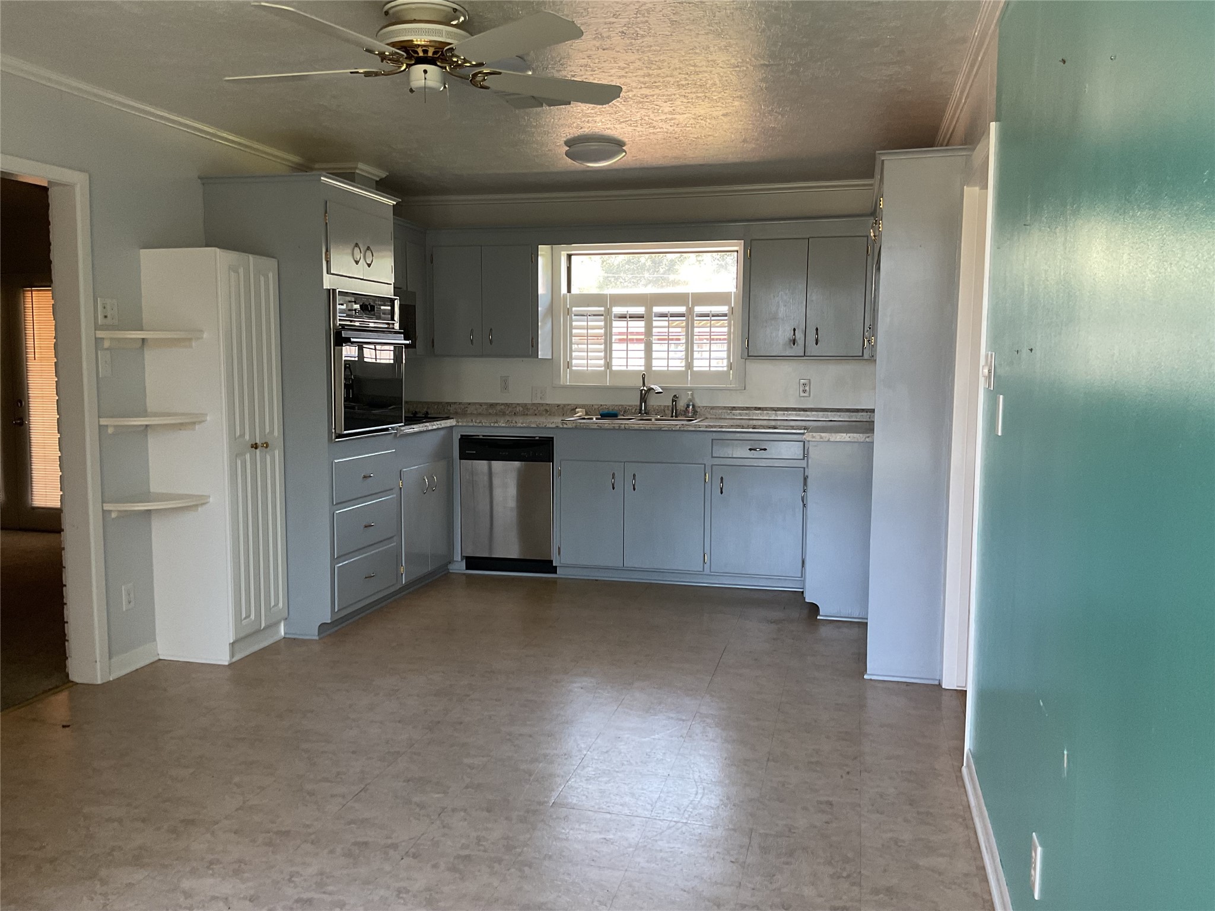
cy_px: 456
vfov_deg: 48.2
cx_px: 608
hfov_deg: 61.7
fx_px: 1018
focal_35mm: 29
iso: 100
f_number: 1.8
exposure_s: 1/50
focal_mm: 3
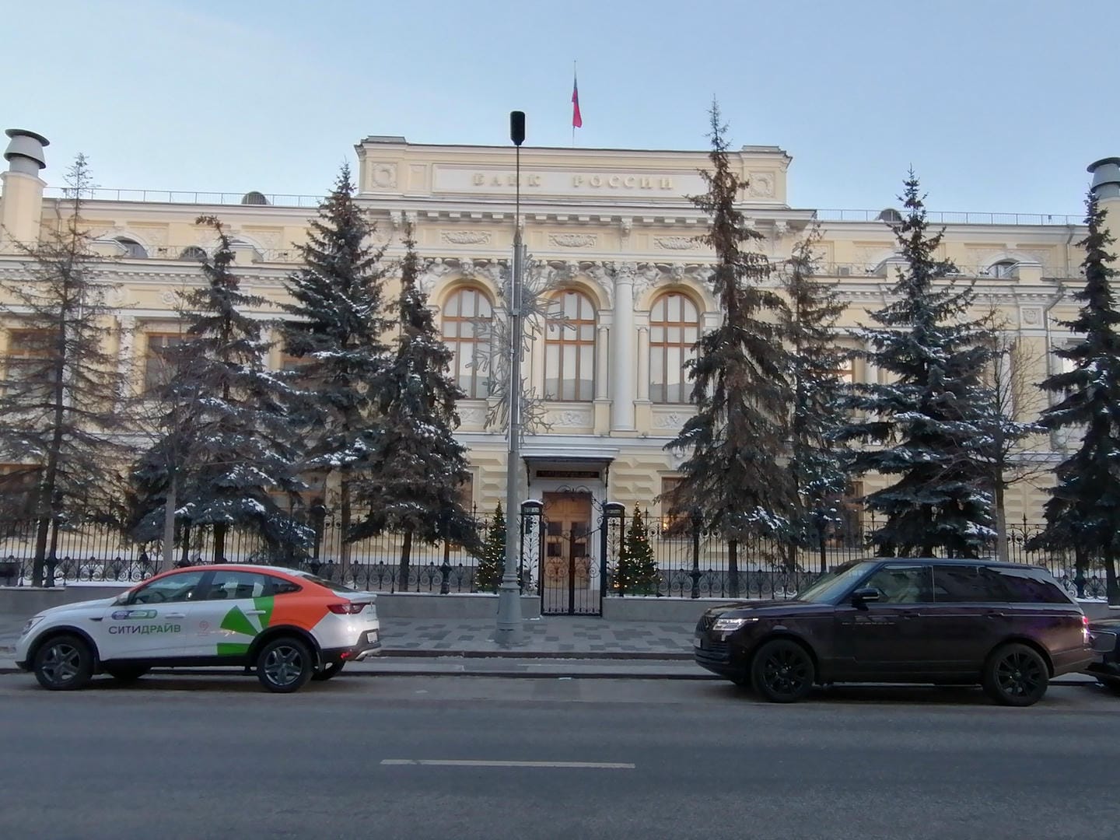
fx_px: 744
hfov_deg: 73.9
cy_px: 420
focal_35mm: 23
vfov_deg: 58.9
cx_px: 560
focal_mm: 1.78
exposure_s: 1/50
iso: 50
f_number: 2.4
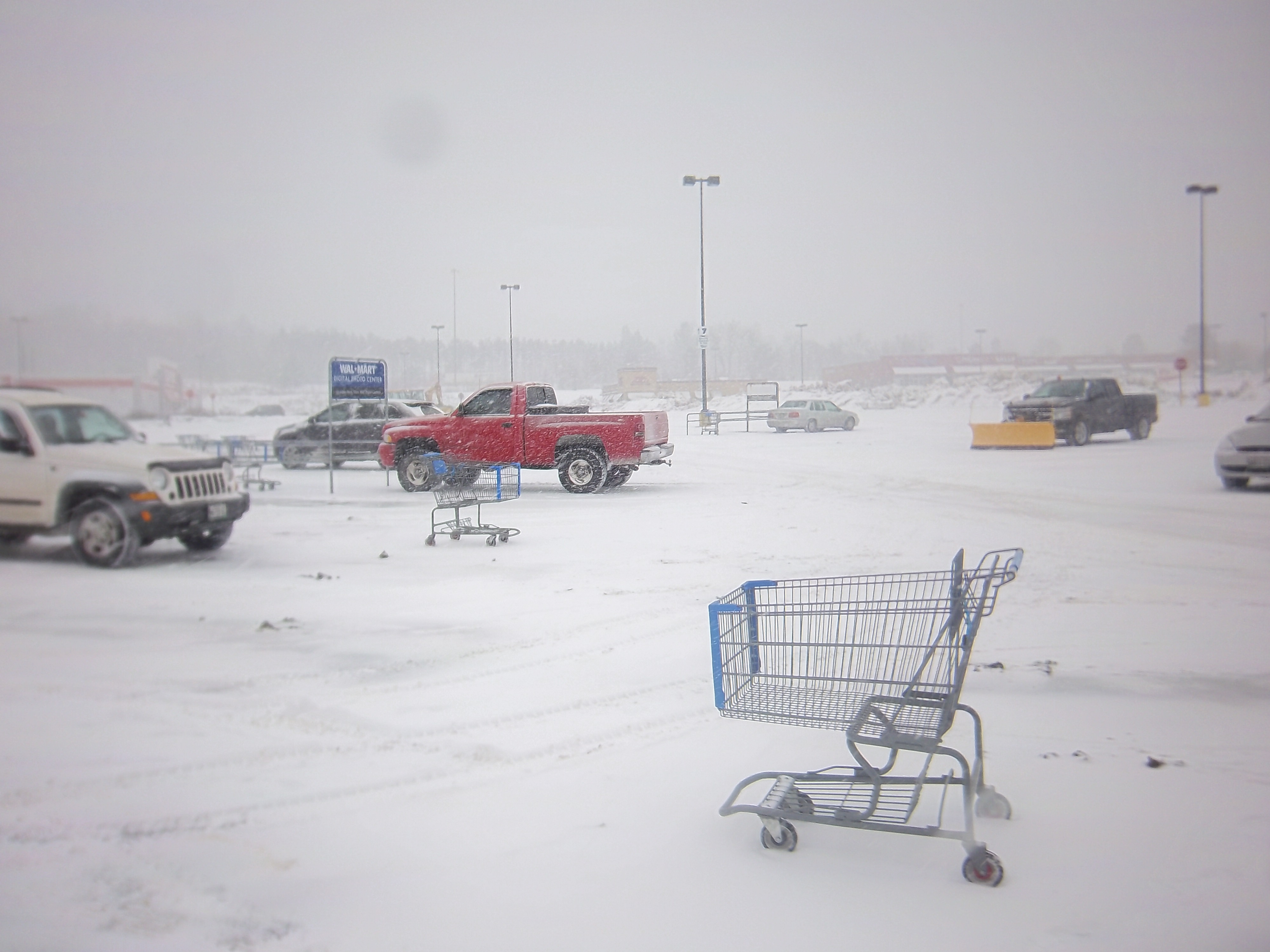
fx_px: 1284
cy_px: 476
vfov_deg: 40.7
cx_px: 635
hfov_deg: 52.6
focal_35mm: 35
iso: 64
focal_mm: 6.2
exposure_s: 1/320
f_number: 3.8
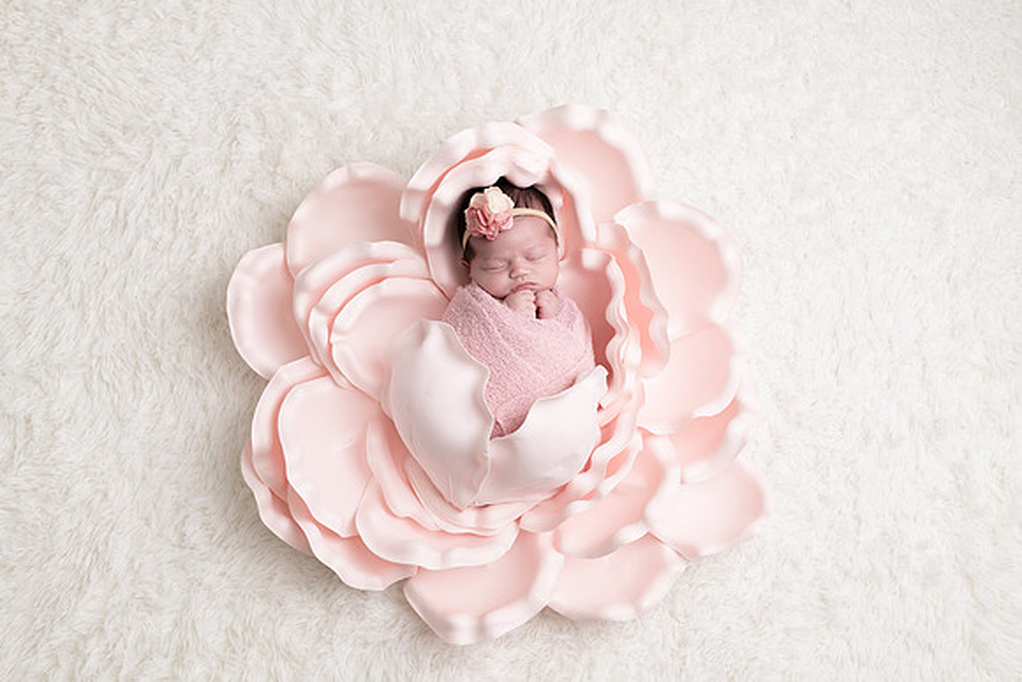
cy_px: 341
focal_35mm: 35
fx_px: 994
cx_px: 511
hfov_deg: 54.4
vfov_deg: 37.9
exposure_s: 1/200
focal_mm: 35
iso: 200
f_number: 4.5
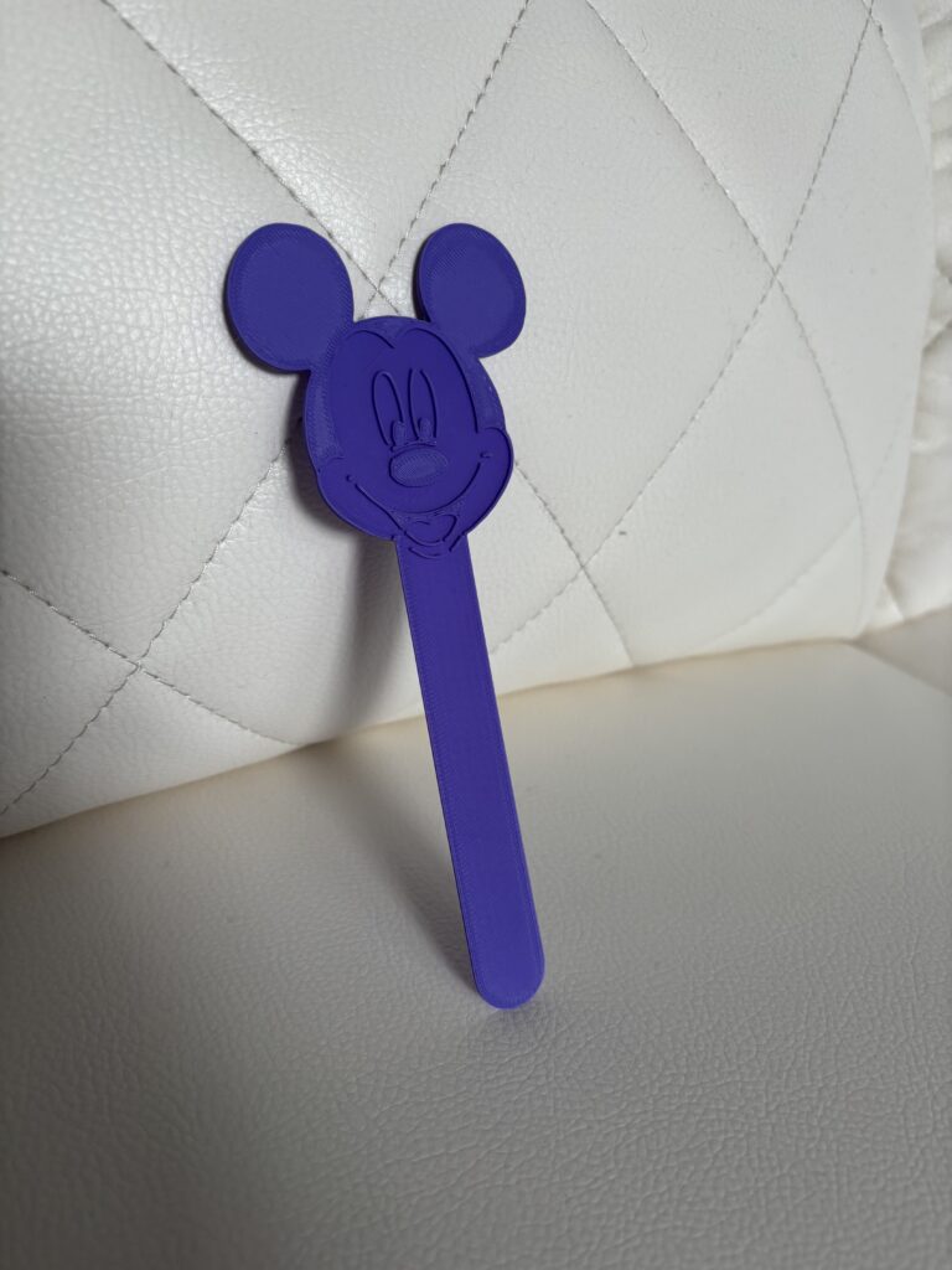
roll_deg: -6.4
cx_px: 476
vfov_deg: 67.3
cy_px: 635
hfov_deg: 53.1
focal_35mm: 26
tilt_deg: -33.2
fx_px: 953
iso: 80
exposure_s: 1/120
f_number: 1.6
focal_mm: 5.96
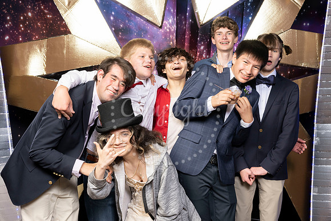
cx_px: 177
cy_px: 114
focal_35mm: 46
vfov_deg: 29.1
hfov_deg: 42.5
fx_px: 425
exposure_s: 1/160
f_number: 9
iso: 320
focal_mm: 41
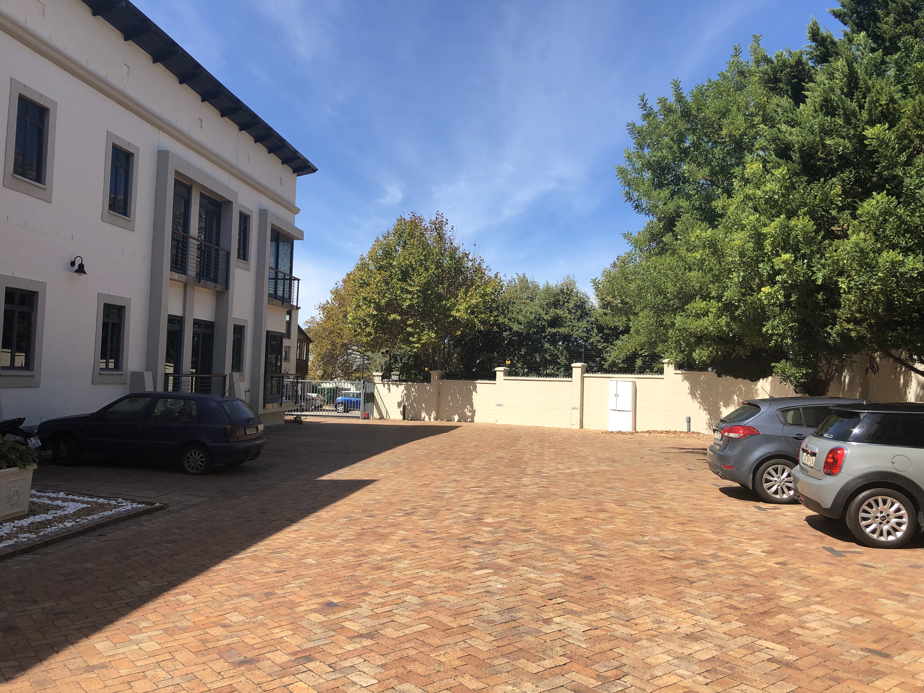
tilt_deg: +2.9
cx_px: 462
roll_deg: -0.8
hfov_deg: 63.4
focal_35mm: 28
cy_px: 346
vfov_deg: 49.7
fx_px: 747
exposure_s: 1/1600
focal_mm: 3.99
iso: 20
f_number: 1.8
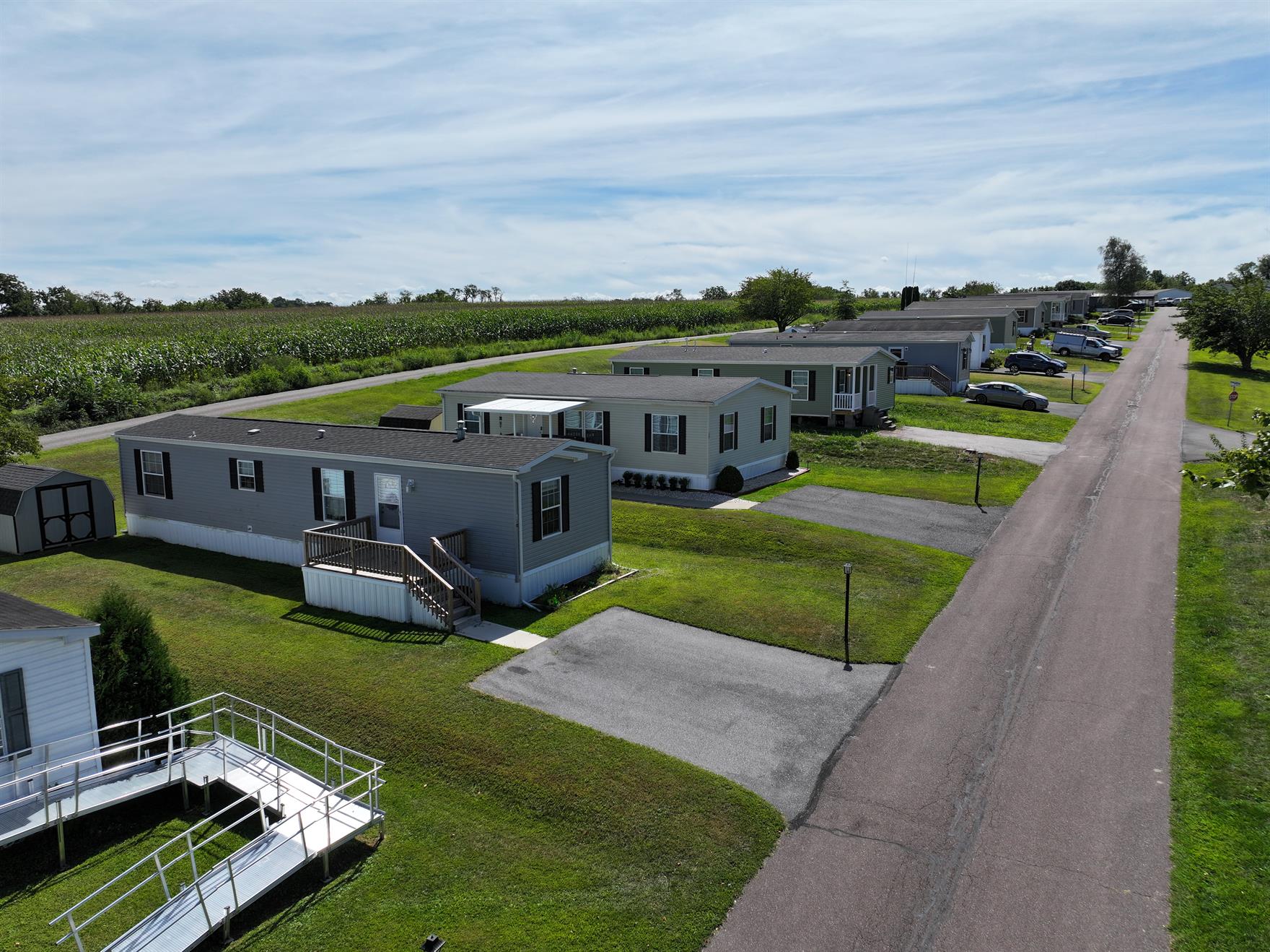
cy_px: 476
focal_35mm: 24
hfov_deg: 71.6
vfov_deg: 56.8
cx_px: 635
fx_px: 880
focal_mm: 12.29
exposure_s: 1/3200
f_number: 2.8
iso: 140
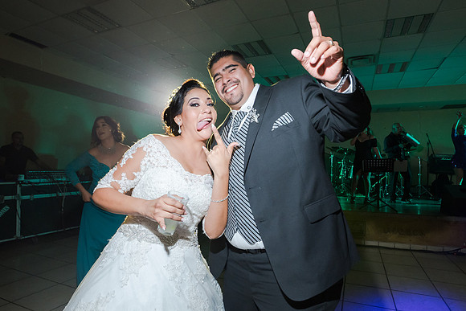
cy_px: 159
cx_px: 238
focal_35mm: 21
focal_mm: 17
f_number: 4
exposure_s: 1/100
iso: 1600
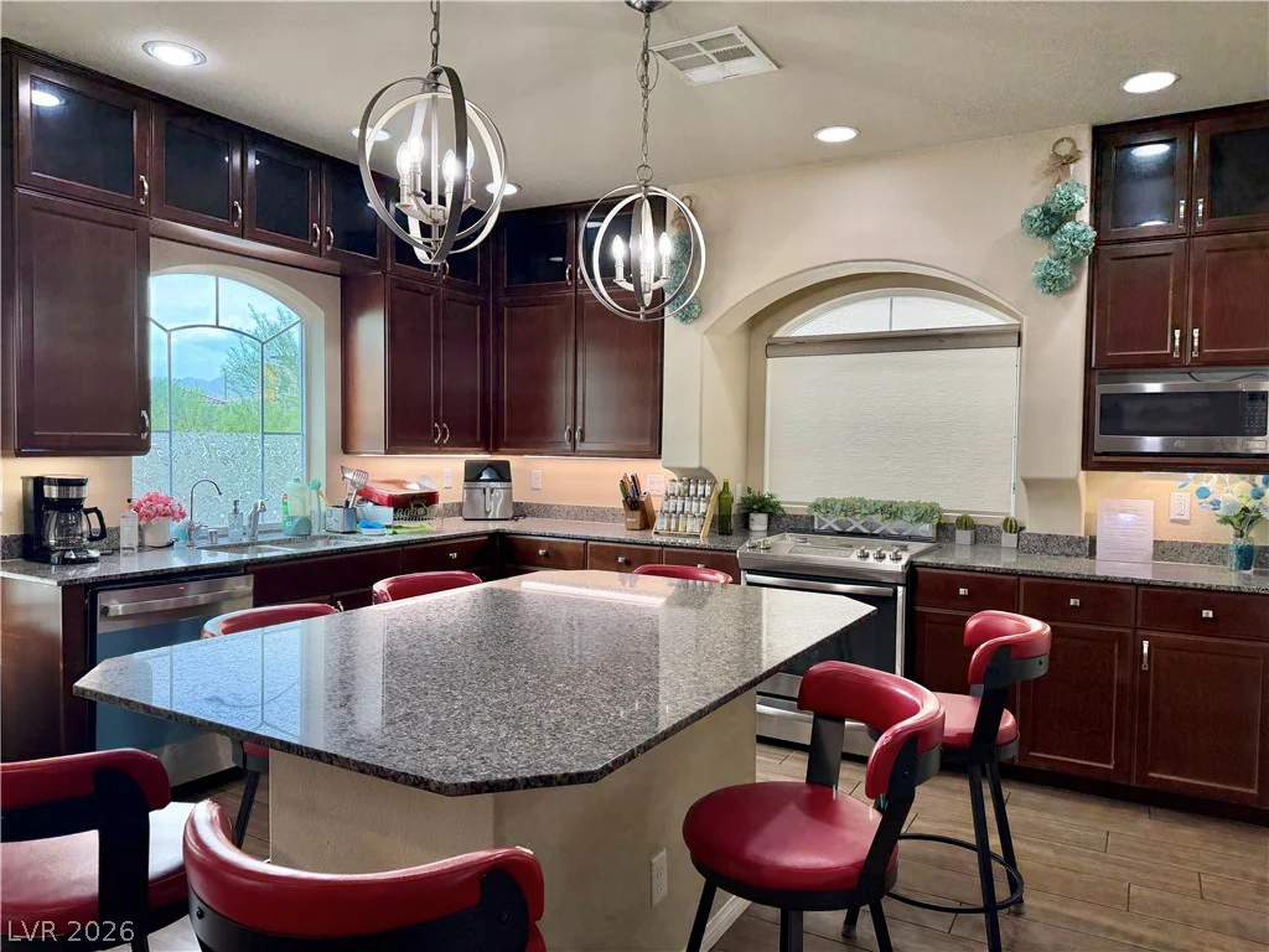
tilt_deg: -2.2
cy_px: 476
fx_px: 880
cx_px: 634
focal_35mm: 24
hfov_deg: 71.6
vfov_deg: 56.8
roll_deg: -1.0
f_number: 1.78
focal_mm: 6.76
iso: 125
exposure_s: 1/204
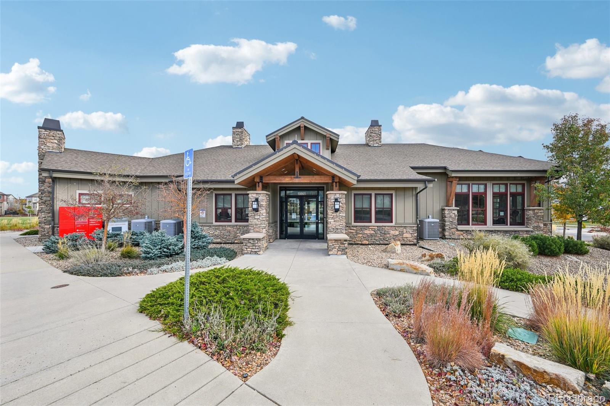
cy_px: 203
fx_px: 237
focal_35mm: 14
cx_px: 305
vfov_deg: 81.2
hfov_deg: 104.3
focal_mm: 14
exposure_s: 1/50
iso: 64
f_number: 8
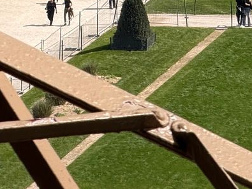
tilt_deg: -6.0
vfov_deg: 2.9
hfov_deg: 3.9
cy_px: -245
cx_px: 545
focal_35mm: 506
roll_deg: +0.2
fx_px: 3682
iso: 32
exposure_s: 1/638
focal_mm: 16.89
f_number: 2.8
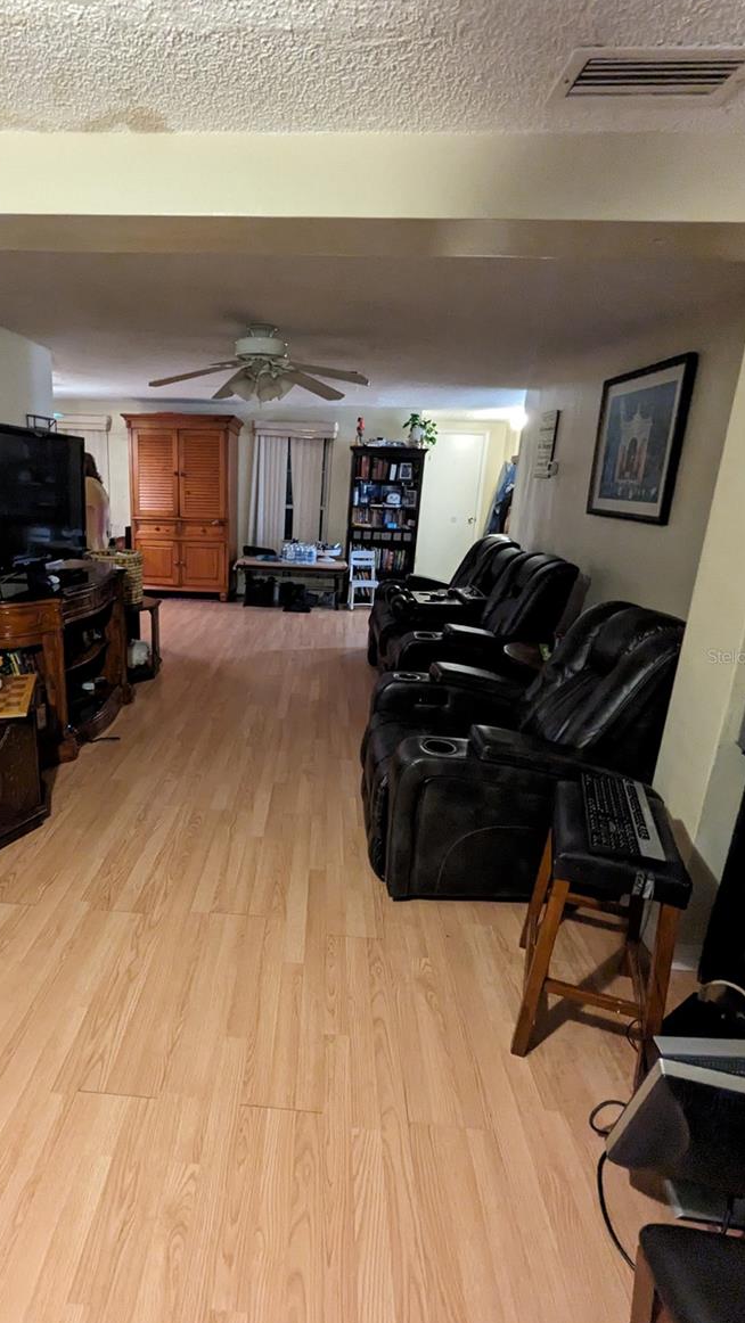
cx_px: 276
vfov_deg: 92.7
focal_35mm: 18
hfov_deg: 60.2
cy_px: 656
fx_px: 632
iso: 837
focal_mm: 2.35
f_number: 2.2
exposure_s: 1/24
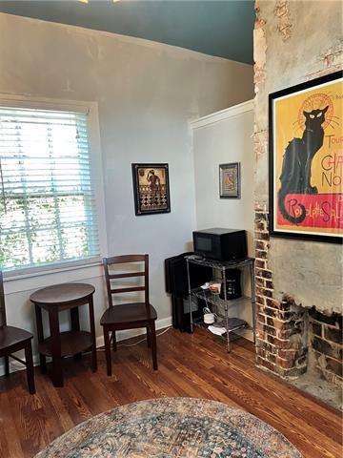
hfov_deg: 53.1
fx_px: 344
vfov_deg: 67.3
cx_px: 172
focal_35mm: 26
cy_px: 229
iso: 125
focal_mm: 5.7
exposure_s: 1/60
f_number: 1.5
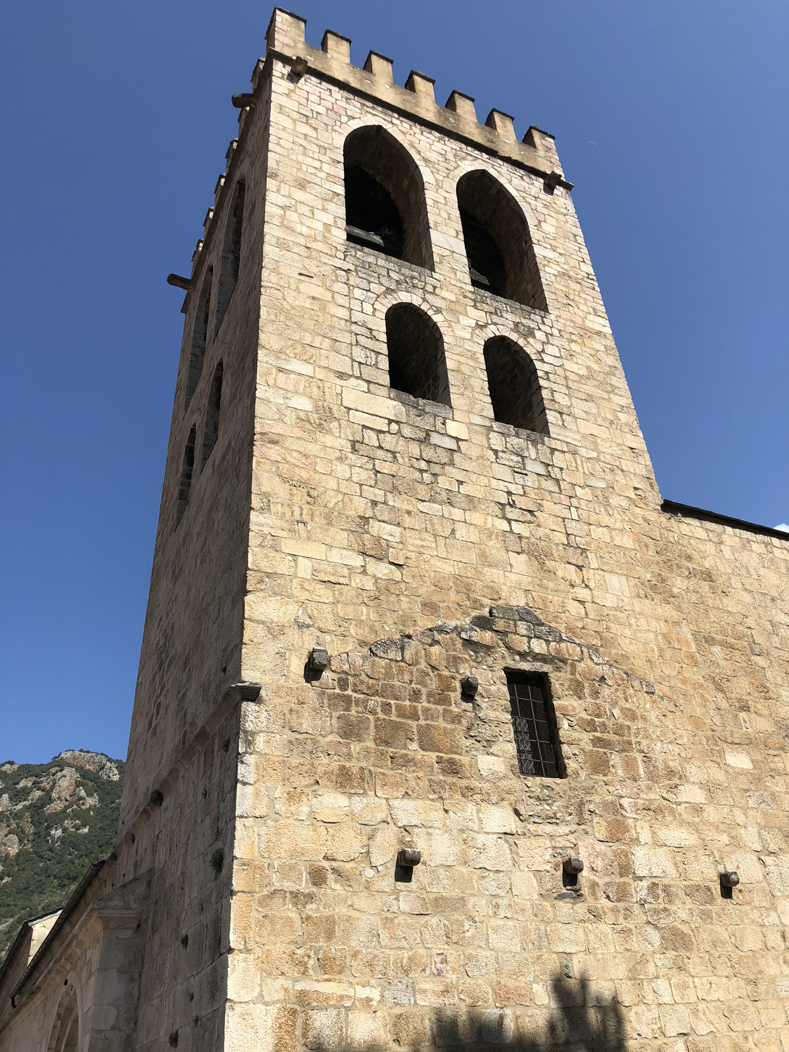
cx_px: 394
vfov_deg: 63.4
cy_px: 526
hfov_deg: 49.7
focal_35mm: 28
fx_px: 851
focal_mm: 4
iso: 20
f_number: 1.8
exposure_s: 1/2404
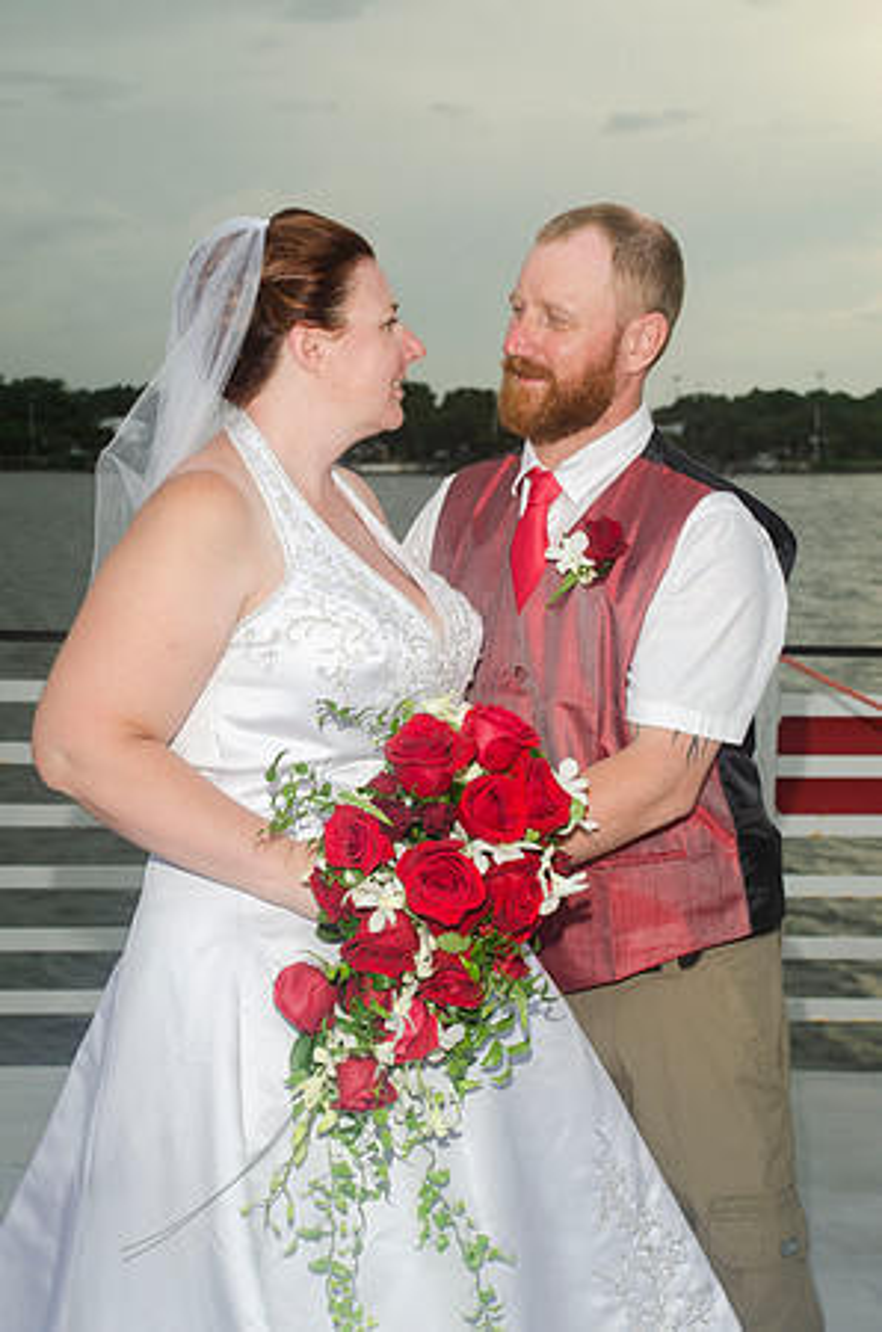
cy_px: 666
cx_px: 441
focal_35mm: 72
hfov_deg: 18.8
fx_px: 2658
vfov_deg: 28.1
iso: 100
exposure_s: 1/250
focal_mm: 48
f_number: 7.1
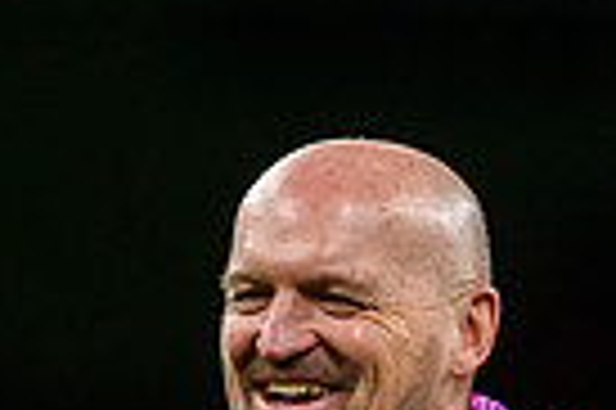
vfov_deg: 0.5
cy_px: 910
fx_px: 47153
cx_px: 676
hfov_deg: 0.7
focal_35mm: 2759
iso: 5000
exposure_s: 1/1600
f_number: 4
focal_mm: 560
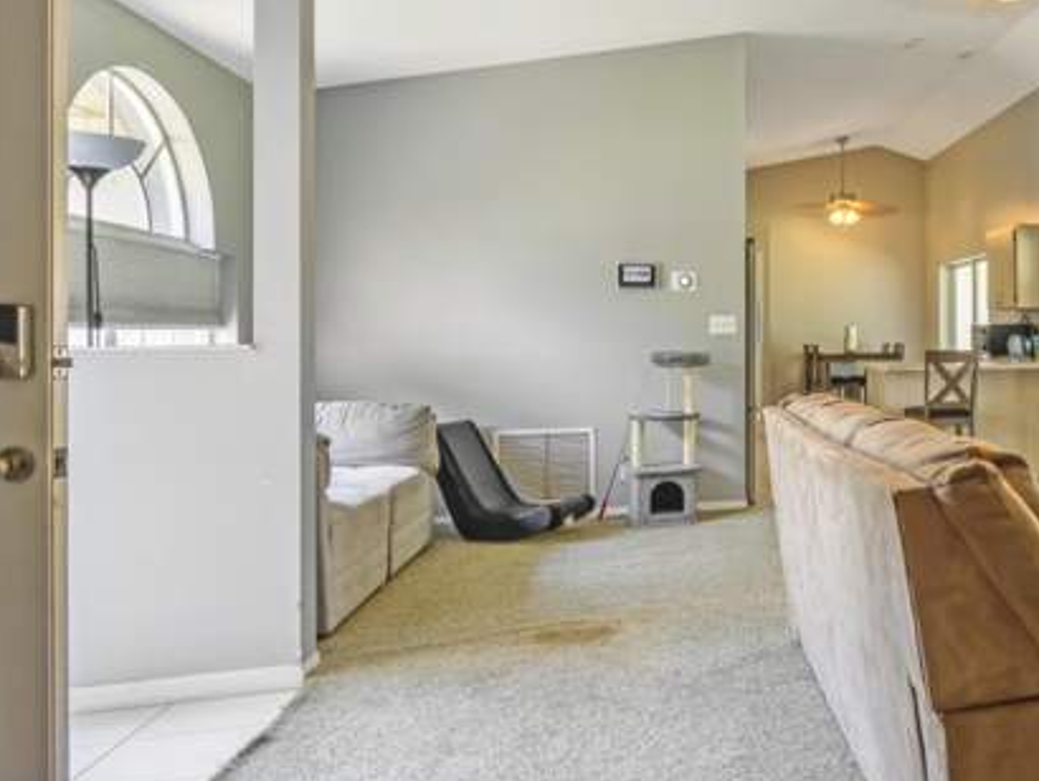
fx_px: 929
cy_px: 349
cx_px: 1006
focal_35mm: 31
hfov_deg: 49.3
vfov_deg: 45.5
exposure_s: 1/60
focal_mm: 11
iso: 250
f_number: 9
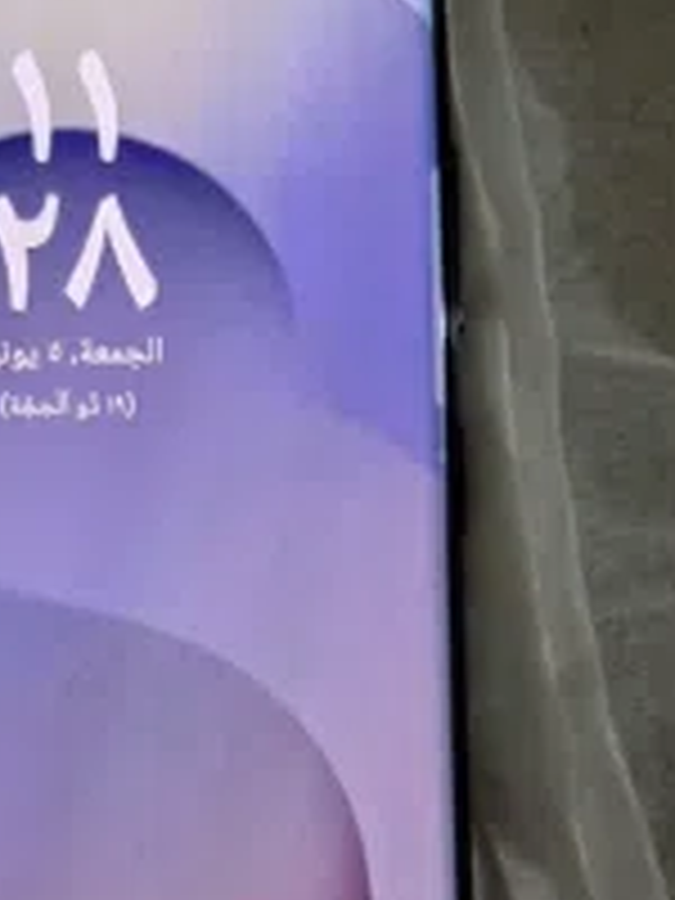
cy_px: 680
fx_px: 1196
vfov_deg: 40.0
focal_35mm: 46
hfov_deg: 30.6
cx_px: 117
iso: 250
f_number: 1.8
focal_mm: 5.54
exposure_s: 1/50
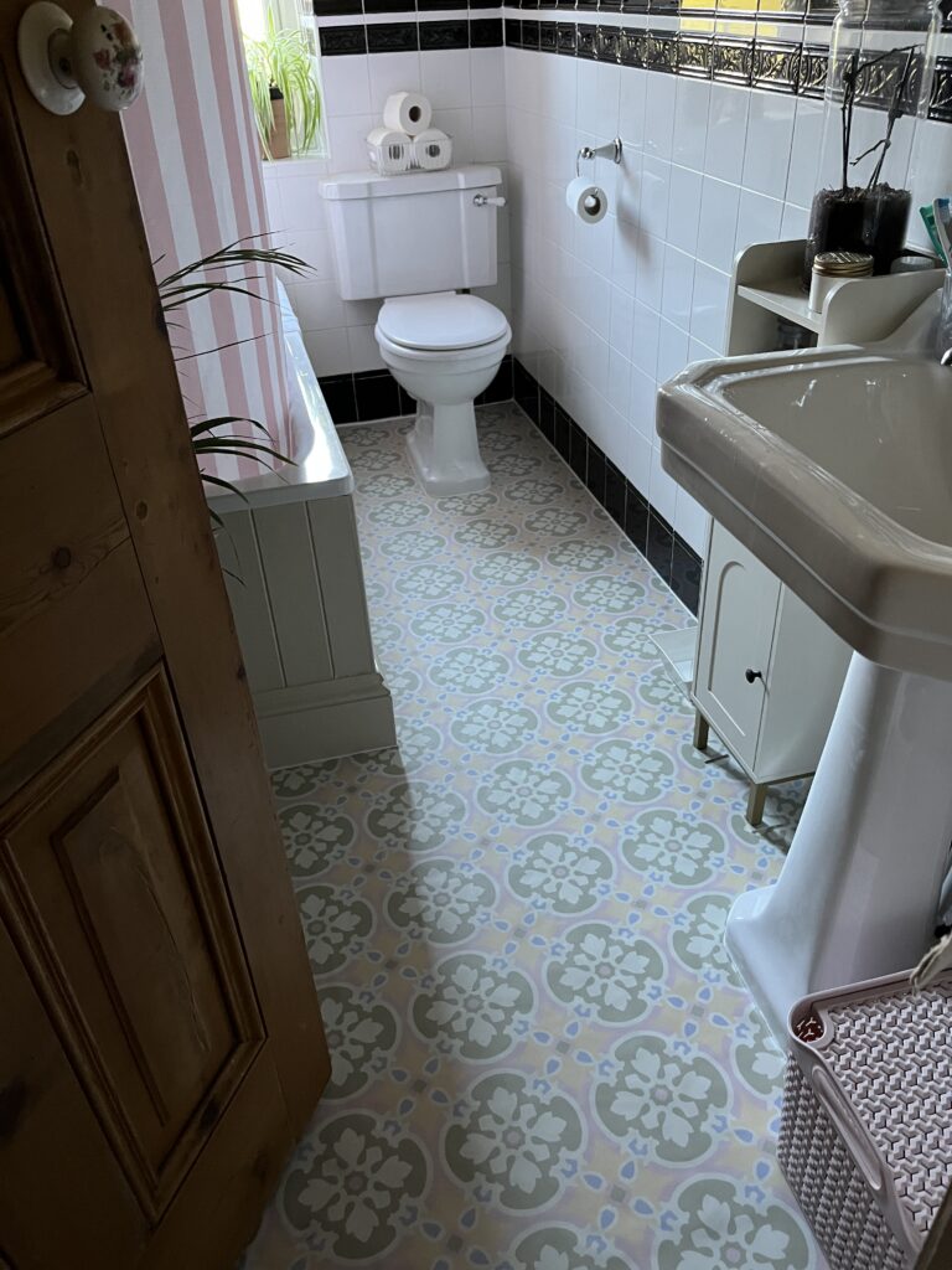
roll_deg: +2.8
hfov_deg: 53.1
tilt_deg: -33.8
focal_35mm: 26
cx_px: 476
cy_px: 635
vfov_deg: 67.3
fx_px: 953
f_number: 1.6
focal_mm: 5.1
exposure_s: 1/60
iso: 400
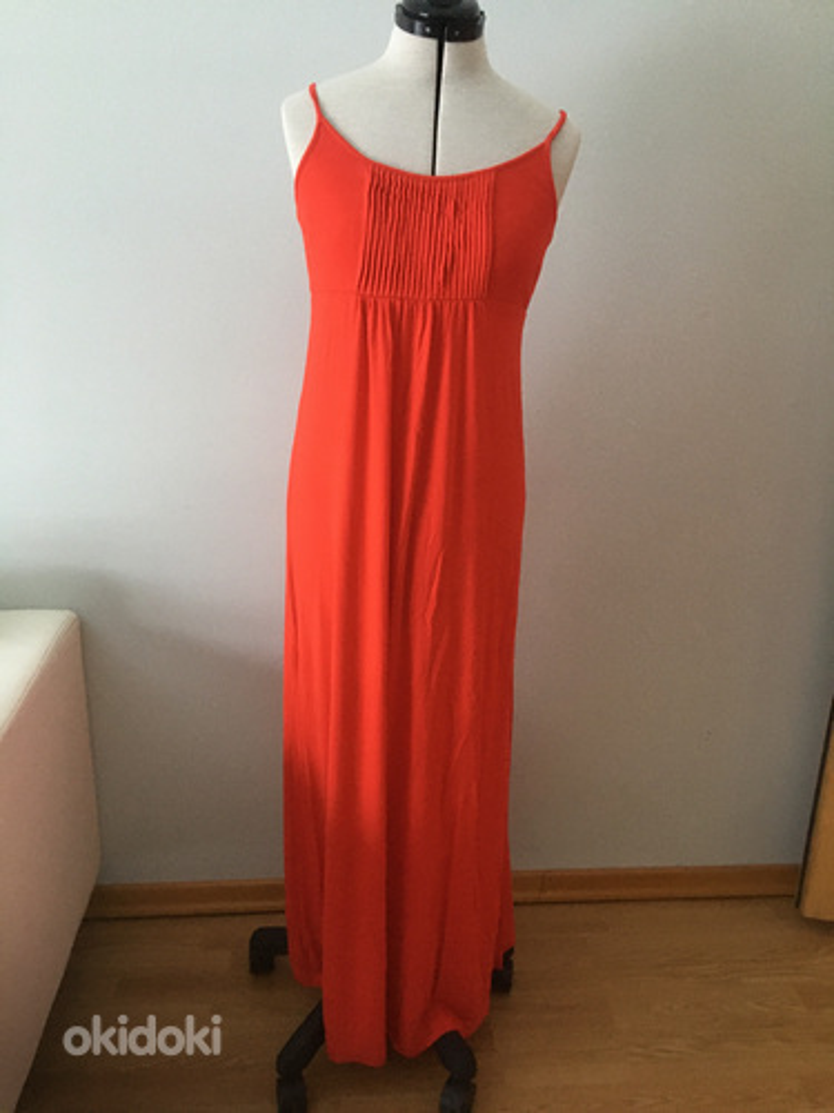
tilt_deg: -17.1
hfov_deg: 48.2
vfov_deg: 61.7
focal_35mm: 29
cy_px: 556
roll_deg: -2.1
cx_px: 417
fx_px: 932
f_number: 2.2
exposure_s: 1/25
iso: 200
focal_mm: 4.15
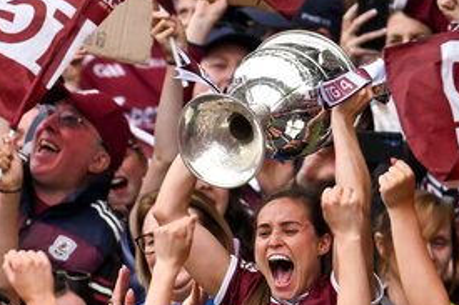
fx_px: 23725
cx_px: -57
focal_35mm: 1862
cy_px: 389
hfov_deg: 1.1
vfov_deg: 0.7
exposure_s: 1/2000
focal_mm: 500
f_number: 4
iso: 1000
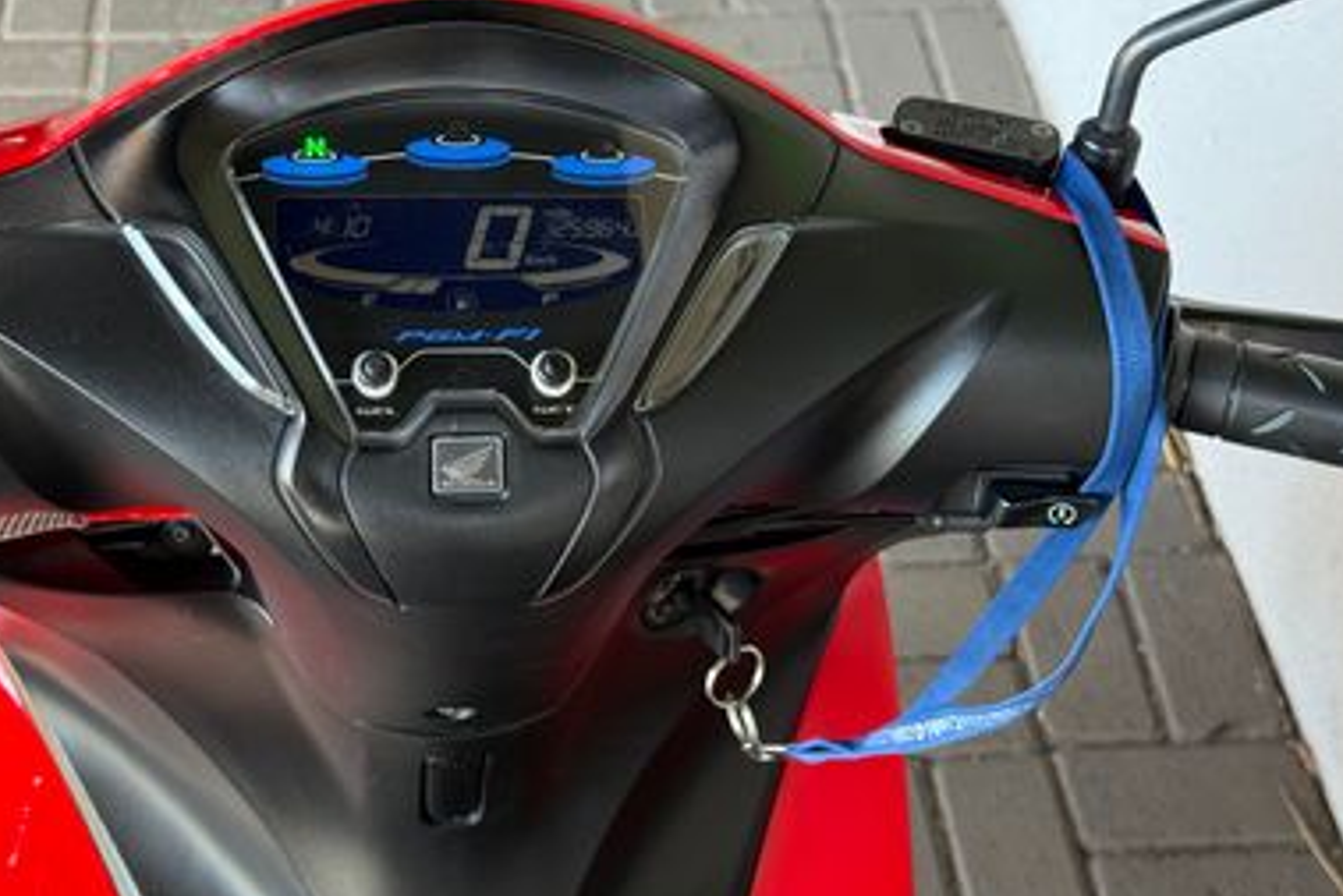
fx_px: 2314
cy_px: 319
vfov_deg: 21.9
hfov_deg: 32.3
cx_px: 524
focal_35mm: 62
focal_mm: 6.76
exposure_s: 1/60
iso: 160
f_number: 1.78
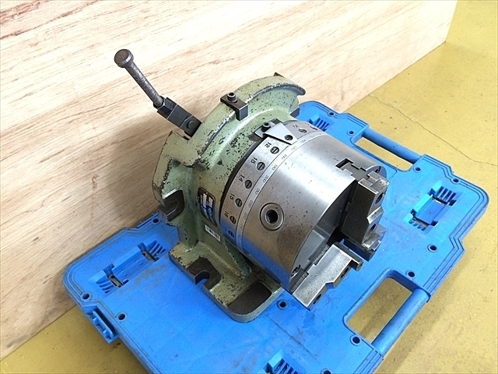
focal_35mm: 29
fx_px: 417
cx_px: 249
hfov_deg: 61.7
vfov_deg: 48.2
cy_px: 187
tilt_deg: -48.1
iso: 160
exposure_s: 1/30
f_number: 2.2
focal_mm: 4.15
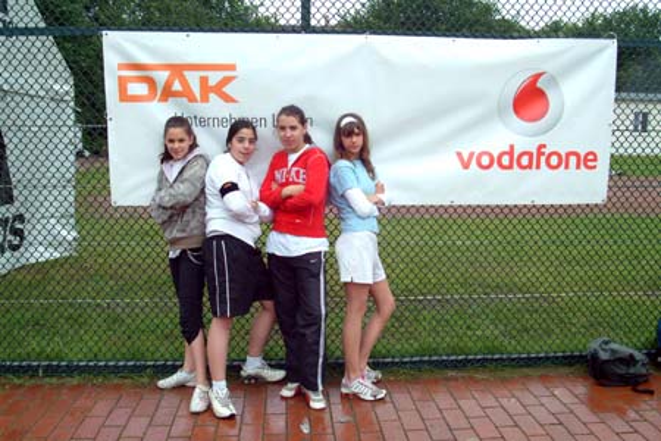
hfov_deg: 59.5
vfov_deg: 41.7
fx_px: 578
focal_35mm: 32
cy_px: 220
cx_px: 330
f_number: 8
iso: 400
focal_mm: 21
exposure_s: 1/250
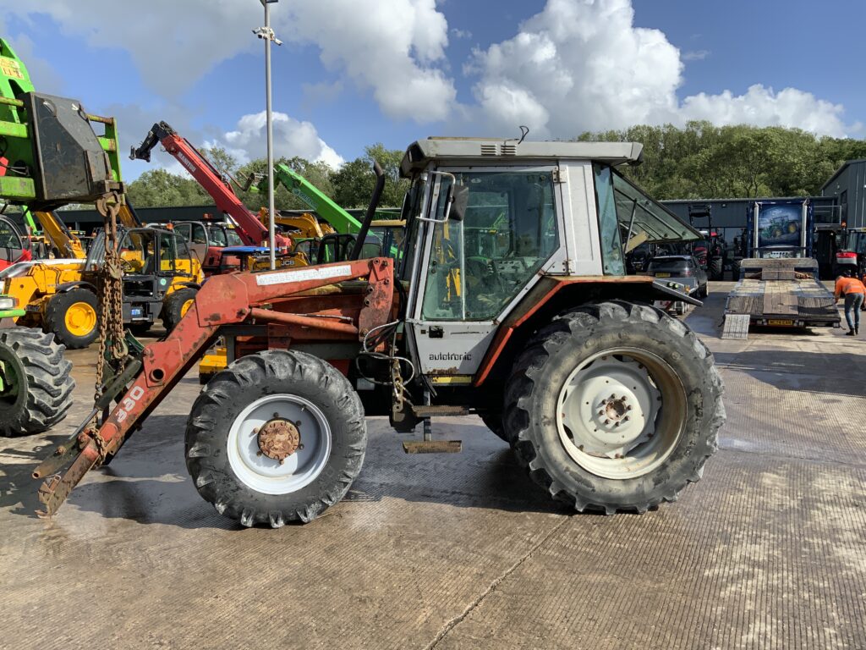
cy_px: 325
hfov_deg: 61.7
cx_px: 433
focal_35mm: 29
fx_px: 726
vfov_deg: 48.2
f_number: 1.8
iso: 16
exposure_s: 1/1412
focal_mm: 3
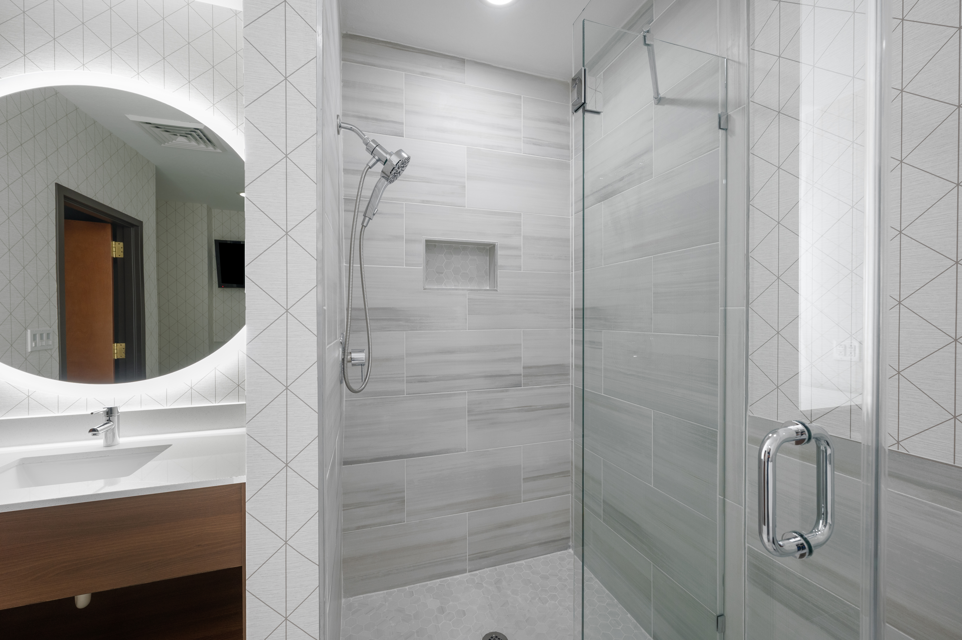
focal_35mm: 14
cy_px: 320
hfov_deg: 104.3
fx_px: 374
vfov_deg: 81.1
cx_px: 481
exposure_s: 1/6
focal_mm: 14
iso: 400
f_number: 8
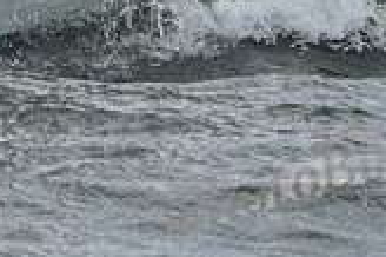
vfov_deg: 2.2
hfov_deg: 3.2
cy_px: -157
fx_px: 6823
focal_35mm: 637
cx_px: 52
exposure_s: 1/1250
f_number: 8
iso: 320
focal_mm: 180
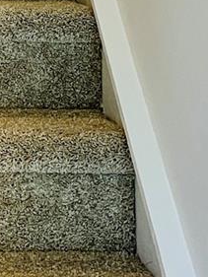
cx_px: -100
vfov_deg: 12.4
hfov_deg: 10.1
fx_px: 1137
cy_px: -259
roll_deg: +0.6
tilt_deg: +9.9
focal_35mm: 142
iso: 160
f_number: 1.6
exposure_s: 1/60
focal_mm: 4.2
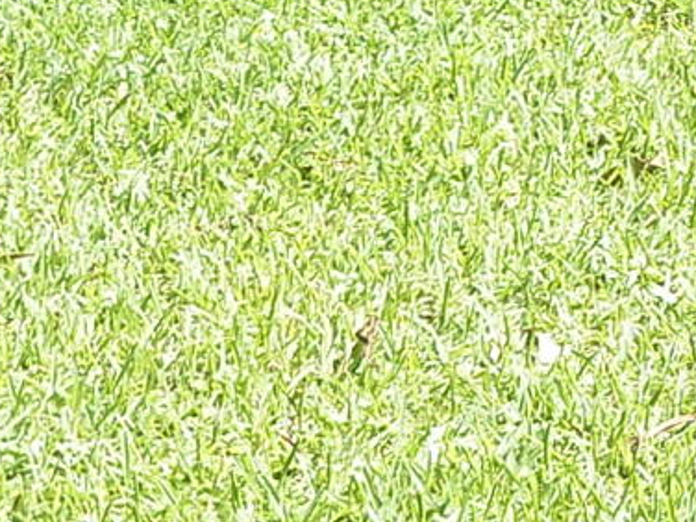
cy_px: -1151
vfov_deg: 7.1
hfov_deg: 8.2
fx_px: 3700
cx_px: 2423
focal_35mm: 184
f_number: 5.6
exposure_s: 1/320
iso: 250
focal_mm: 24
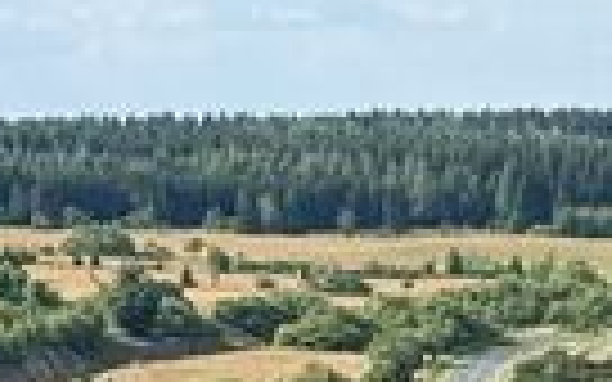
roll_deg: +1.7
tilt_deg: -11.6
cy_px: 1256
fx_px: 5337
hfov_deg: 6.5
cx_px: 842
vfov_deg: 3.9
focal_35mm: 320
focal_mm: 6.76
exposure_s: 1/2415
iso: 64
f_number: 1.78
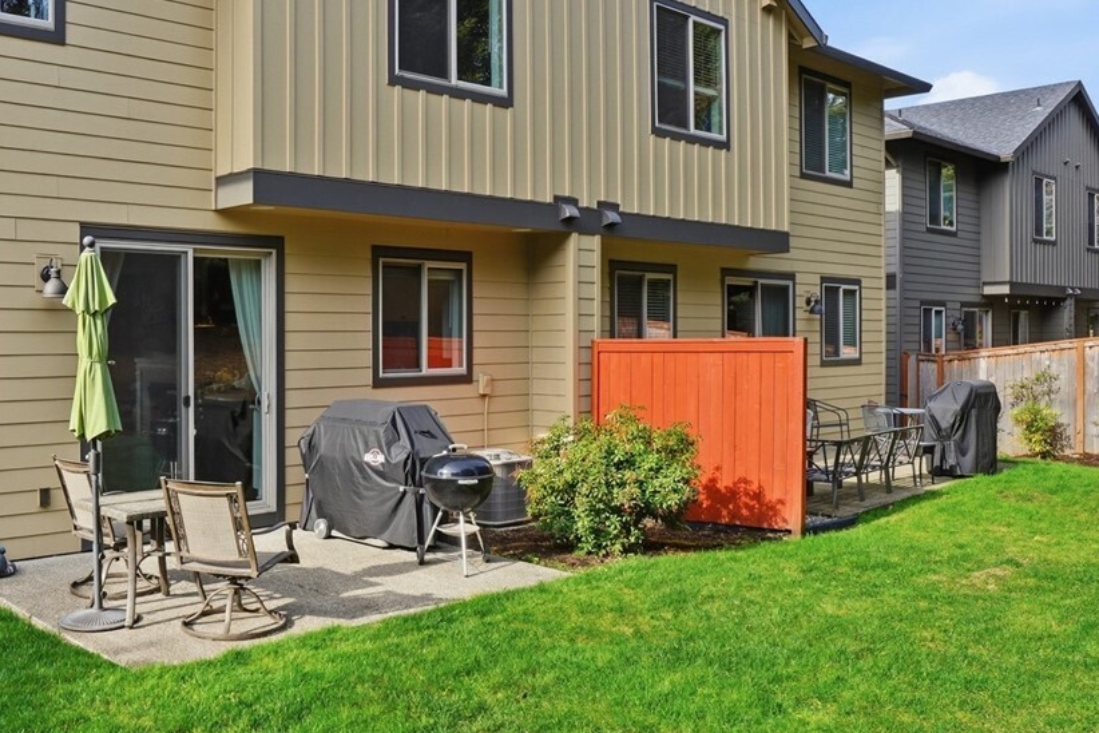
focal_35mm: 33
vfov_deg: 39.9
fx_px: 1007
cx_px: 394
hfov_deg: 56.4
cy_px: 340
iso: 320
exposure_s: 1/640
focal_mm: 16
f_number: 9
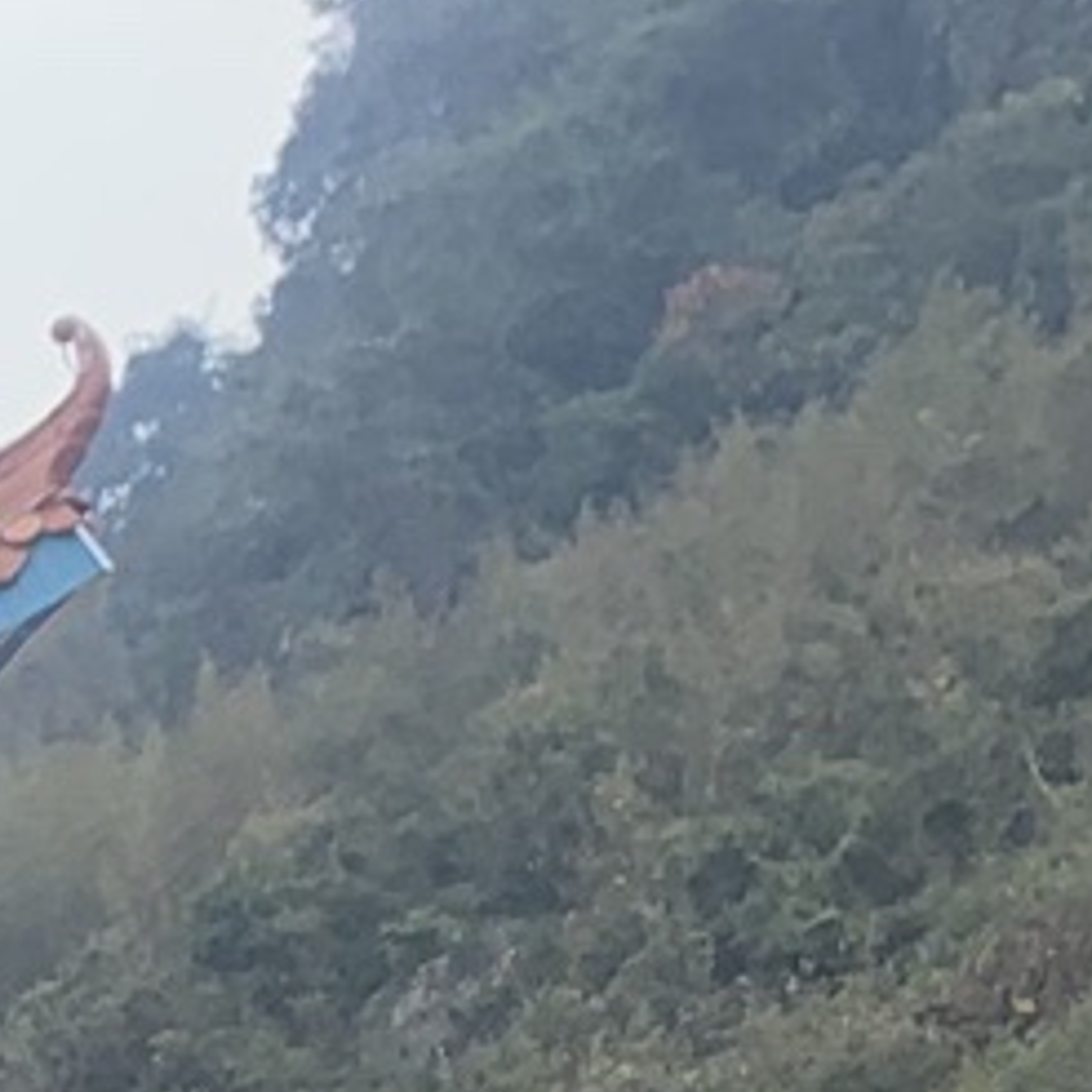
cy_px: 2055
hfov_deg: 7.9
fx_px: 6674
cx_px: -2308
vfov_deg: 8.9
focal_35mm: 187
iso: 25
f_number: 1.8
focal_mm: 4.25
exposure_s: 1/413
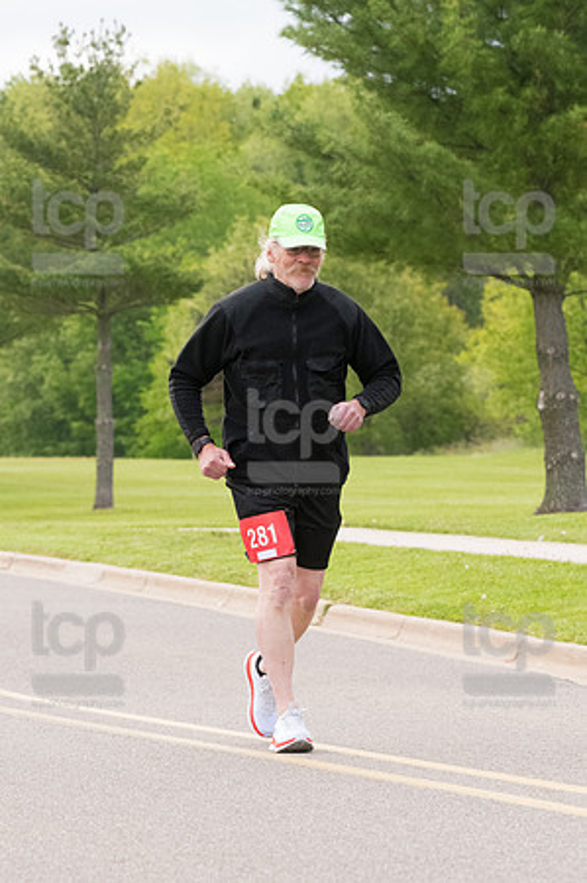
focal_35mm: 202
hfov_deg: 6.8
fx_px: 4952
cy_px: 442
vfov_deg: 10.2
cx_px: 294
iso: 4000
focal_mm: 135
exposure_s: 1/1600
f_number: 7.1
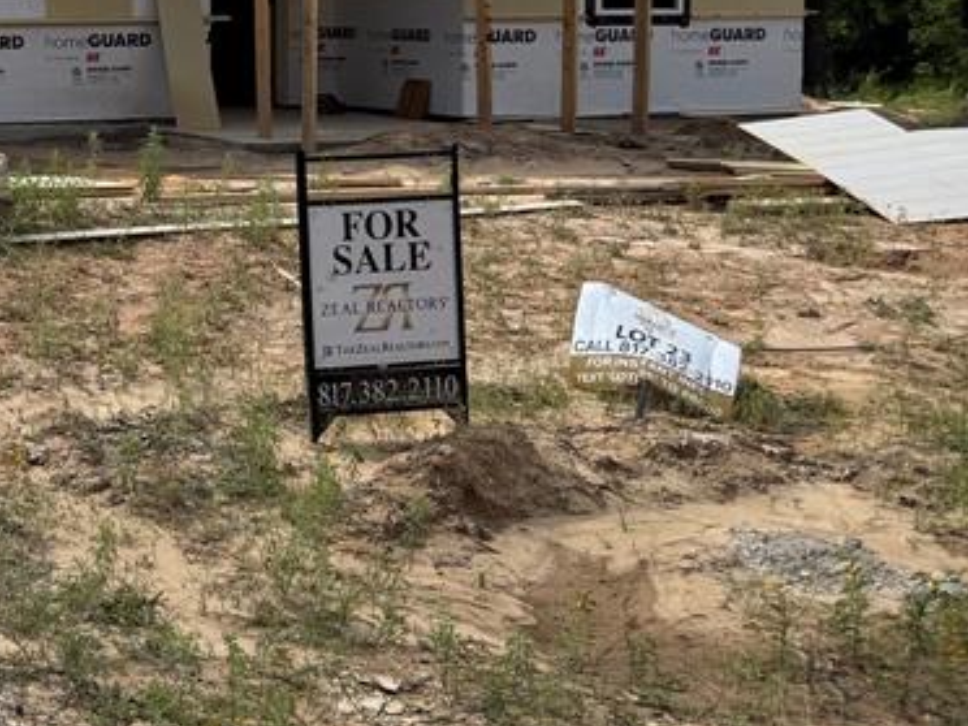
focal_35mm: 66
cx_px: -320
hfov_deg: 25.1
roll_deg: +0.6
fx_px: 1846
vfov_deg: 21.7
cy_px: 49
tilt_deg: -1.4
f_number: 1.78
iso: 80
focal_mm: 6.76
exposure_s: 1/7353
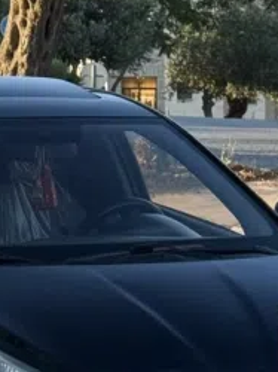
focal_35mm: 123
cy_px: 57
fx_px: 1319
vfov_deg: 15.9
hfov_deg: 12.0
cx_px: 56
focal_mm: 6.76
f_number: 1.78
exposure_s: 1/1307
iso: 64
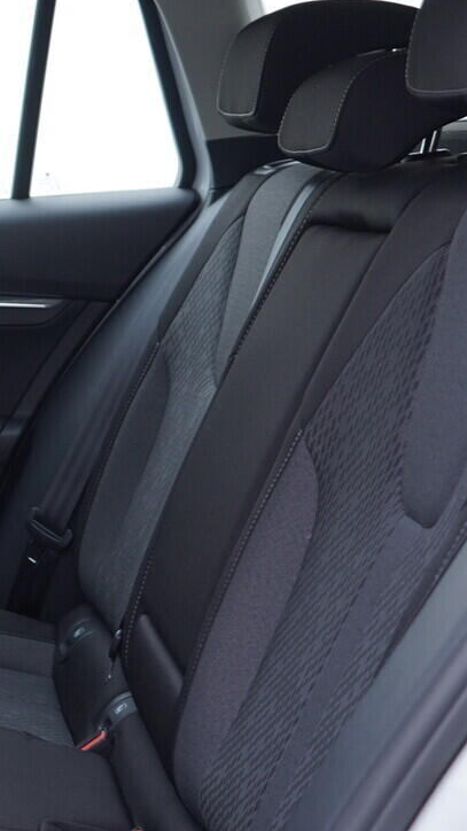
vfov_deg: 28.2
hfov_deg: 15.2
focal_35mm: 75
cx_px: -184
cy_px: 401
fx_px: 1652
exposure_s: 1/40
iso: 160
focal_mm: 24
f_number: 2.8
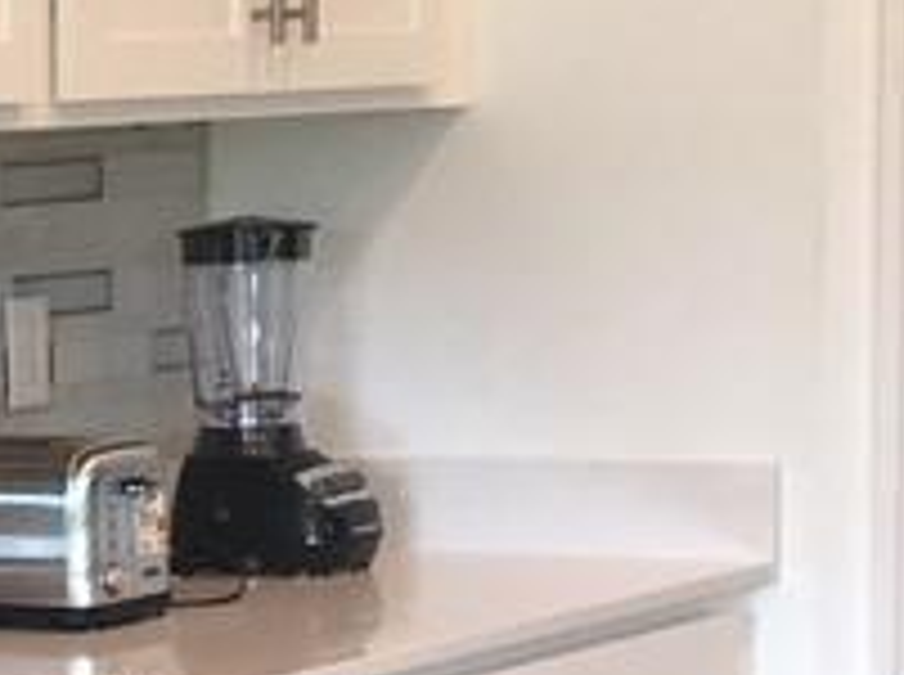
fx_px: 3858
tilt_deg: -7.7
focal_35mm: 148
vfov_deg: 9.9
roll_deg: +2.6
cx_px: -886
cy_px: 742
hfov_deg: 12.0
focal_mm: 4.15
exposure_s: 1/30
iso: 32
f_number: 2.2
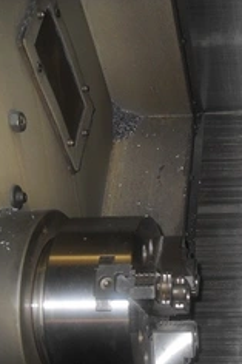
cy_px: 228
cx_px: 284
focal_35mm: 60
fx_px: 606
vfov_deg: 33.3
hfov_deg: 21.2
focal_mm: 6.3
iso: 100
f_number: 2.8
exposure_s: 1/45
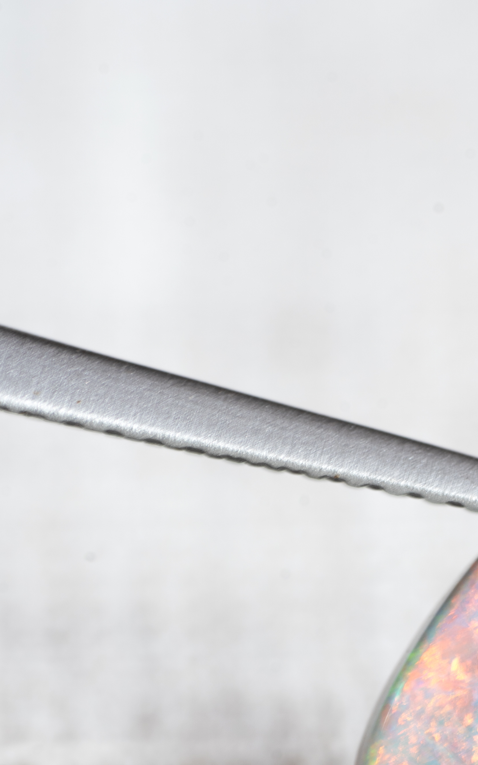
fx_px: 4314
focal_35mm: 207
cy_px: 759
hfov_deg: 6.3
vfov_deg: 10.1
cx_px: 479
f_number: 7.1
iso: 100
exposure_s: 1/6
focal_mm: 90
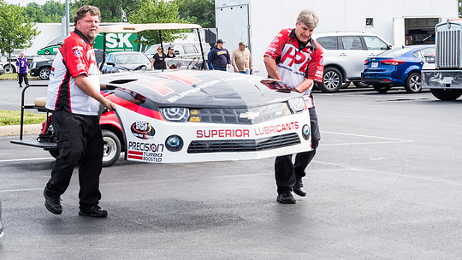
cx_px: 245
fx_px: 1213
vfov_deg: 12.2
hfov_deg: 21.6
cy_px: 97
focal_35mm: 99
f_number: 9
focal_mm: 58.7
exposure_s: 1/200
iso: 400
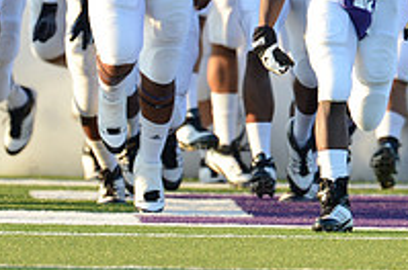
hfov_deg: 1.3
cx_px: 308
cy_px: -98
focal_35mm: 1605
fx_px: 18161
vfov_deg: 0.9
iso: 800
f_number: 4
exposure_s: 1/1000
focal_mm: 550
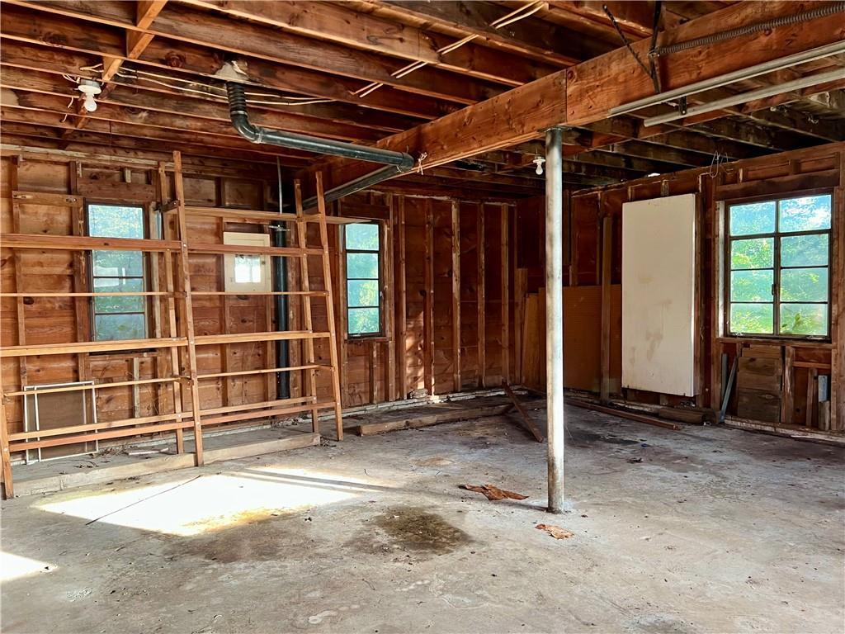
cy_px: 317
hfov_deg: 67.3
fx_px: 635
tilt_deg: -4.5
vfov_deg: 53.1
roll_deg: +0.6
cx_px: 422
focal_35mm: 26
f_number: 1.5
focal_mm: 5.7
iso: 125
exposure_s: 1/76
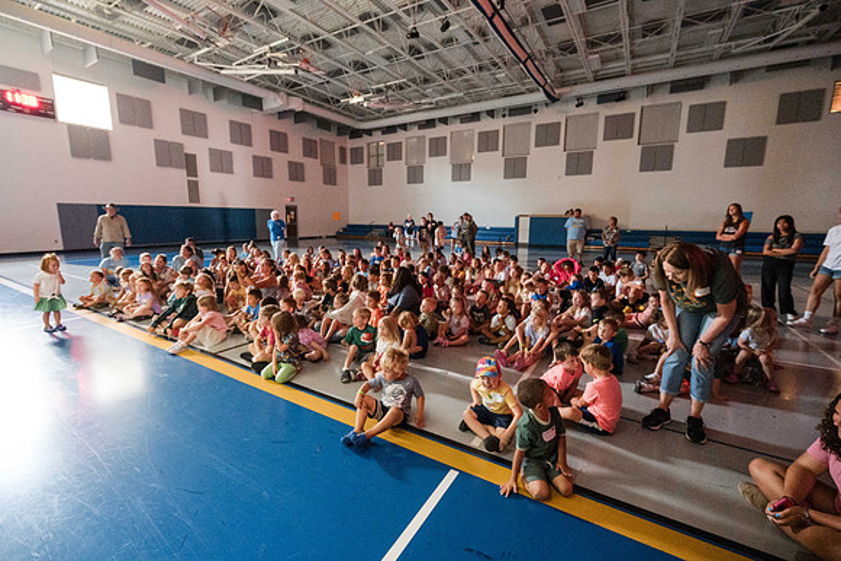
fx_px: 354
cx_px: 418
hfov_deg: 99.8
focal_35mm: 15
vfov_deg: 76.8
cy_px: 276
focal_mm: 14
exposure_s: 1/60
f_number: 4
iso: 16000
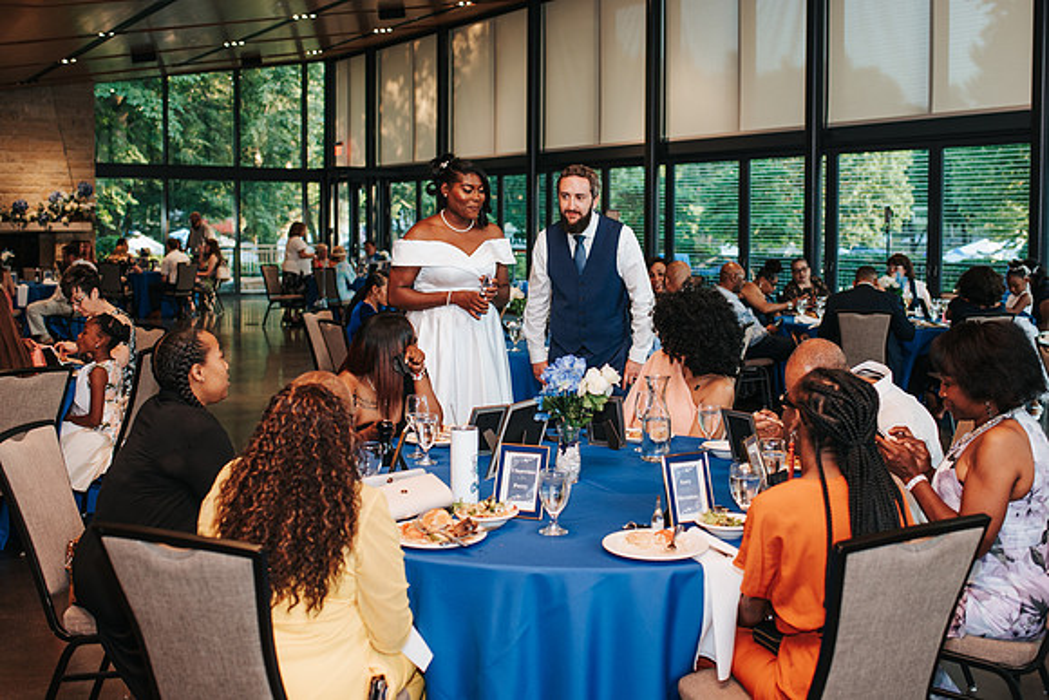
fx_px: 1206
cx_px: 524
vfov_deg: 32.3
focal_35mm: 41
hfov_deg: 47.0
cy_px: 286
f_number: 2.8
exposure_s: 1/160
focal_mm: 35
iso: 500
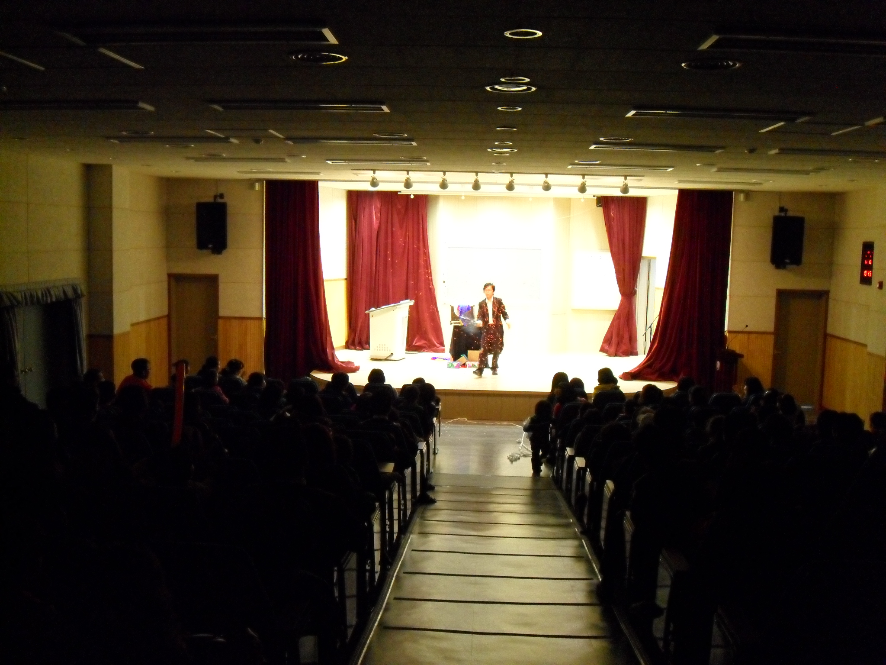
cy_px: 332
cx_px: 443
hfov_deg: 52.6
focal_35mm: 35
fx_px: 896
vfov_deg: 40.7
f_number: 3.6
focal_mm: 6.3
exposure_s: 1/20
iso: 640
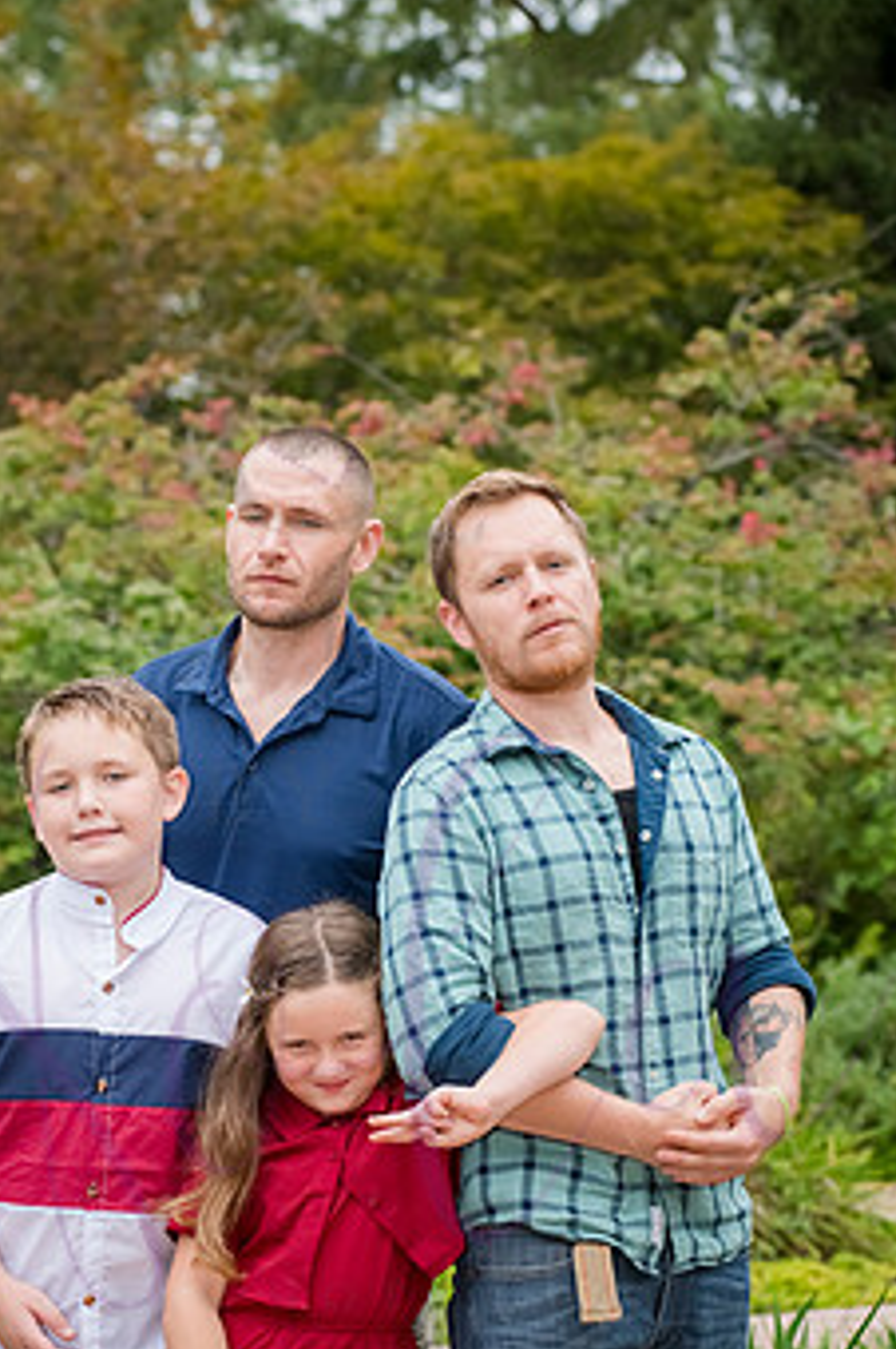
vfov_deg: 19.3
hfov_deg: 12.9
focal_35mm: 106
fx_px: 3965
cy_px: 790
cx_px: 325
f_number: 4.5
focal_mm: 80
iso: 1250
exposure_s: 1/320
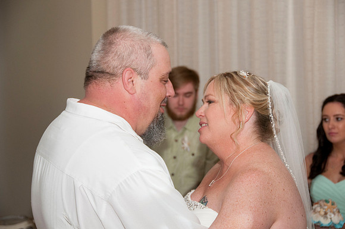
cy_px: 114
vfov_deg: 14.0
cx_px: 172
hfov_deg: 20.9
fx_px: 933
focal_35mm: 98
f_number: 5.6
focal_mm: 65
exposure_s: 1/250
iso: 400
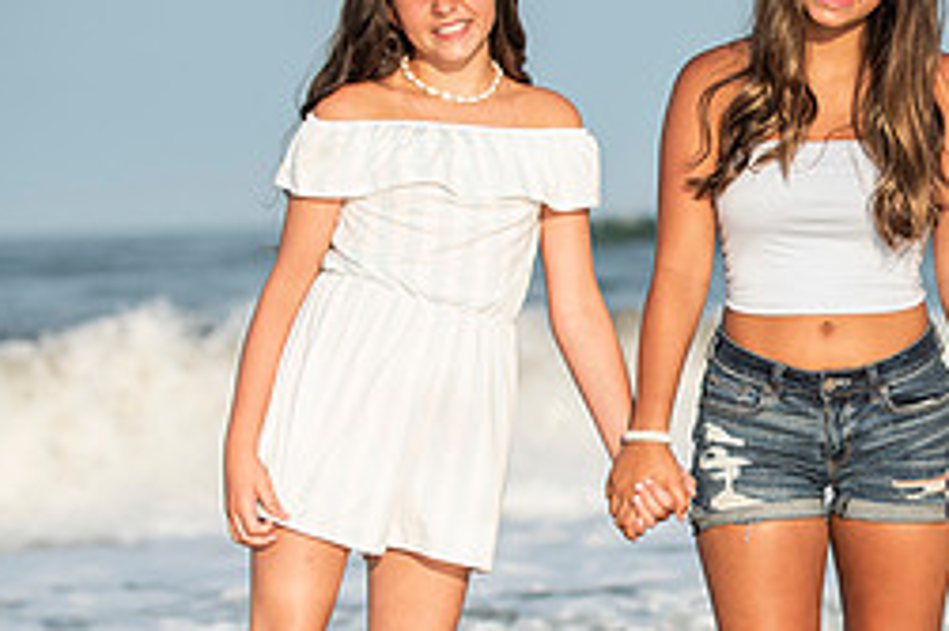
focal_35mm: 199
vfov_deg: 6.9
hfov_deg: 10.3
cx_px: 862
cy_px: 399
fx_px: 5242
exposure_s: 1/4000
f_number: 3.2
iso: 250
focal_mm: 86
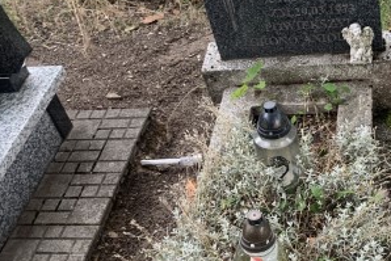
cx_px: 352
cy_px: 173
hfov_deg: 32.7
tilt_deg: -43.0
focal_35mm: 58
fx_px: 630
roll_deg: +6.6
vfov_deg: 23.3
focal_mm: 4.25
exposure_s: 1/122
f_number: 1.8
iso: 40
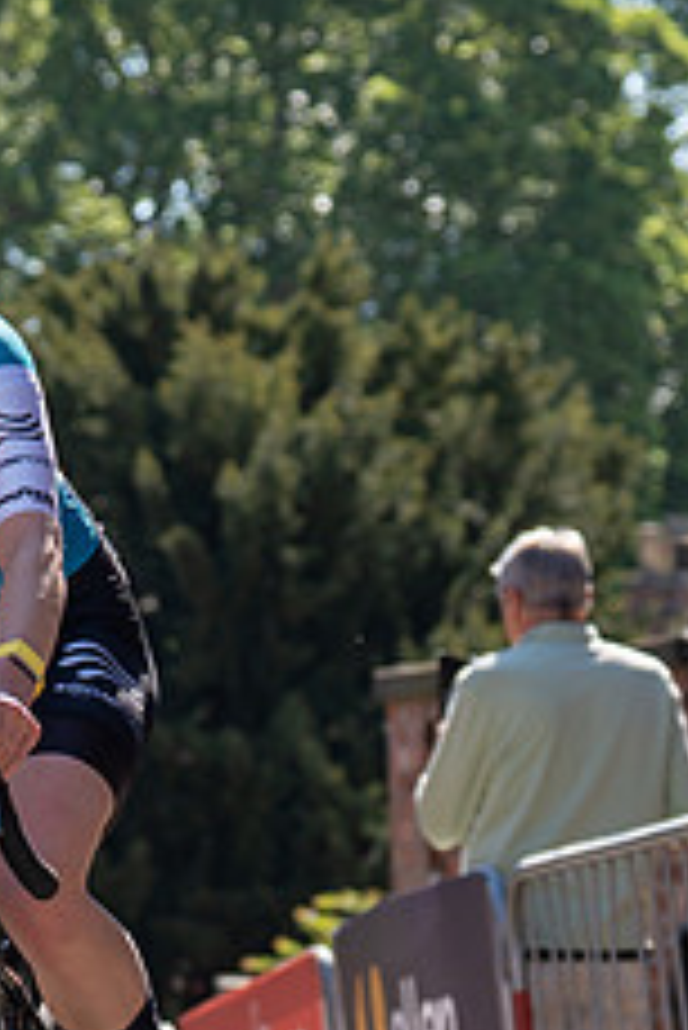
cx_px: -173
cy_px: 760
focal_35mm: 240
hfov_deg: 5.7
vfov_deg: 8.6
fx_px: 6869
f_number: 3.5
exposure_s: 1/1000
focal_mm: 70
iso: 100
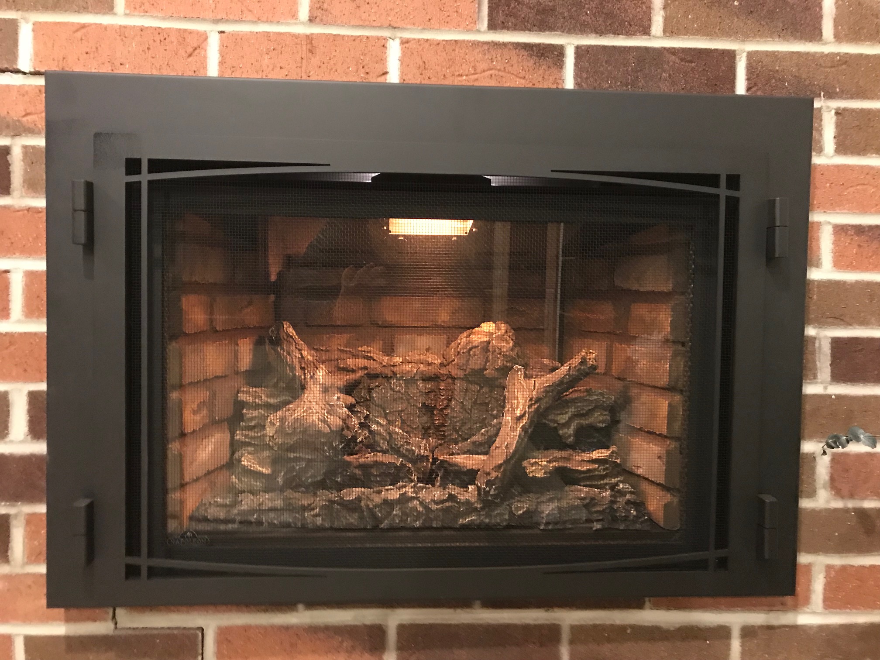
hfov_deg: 63.4
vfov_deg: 49.7
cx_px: 440
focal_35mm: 28
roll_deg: -0.6
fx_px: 712
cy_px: 330
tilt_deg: +0.0
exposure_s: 1/4
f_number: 1.8
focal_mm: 3.99
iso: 100
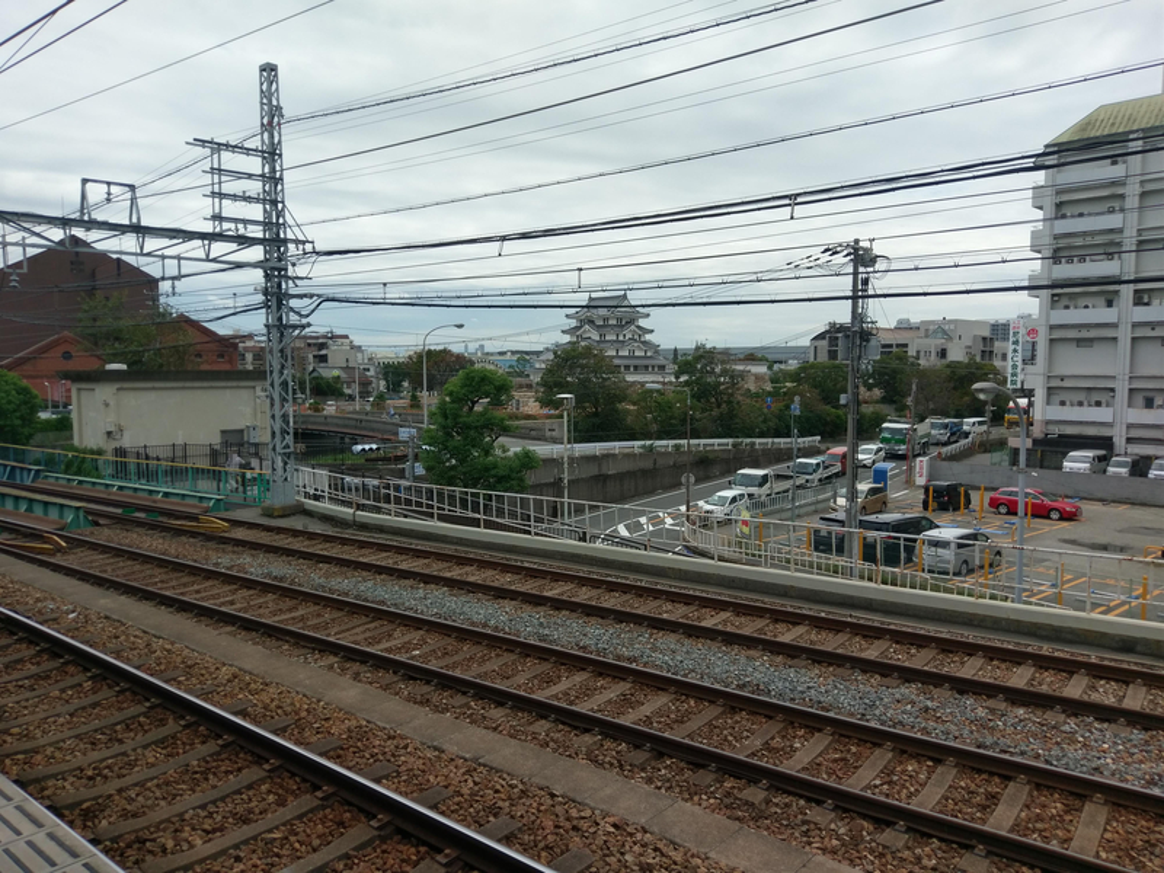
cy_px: 436
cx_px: 582
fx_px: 874
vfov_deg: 53.1
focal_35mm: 26
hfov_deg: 67.3
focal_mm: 4.58
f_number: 1.8
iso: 125
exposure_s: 1/4571
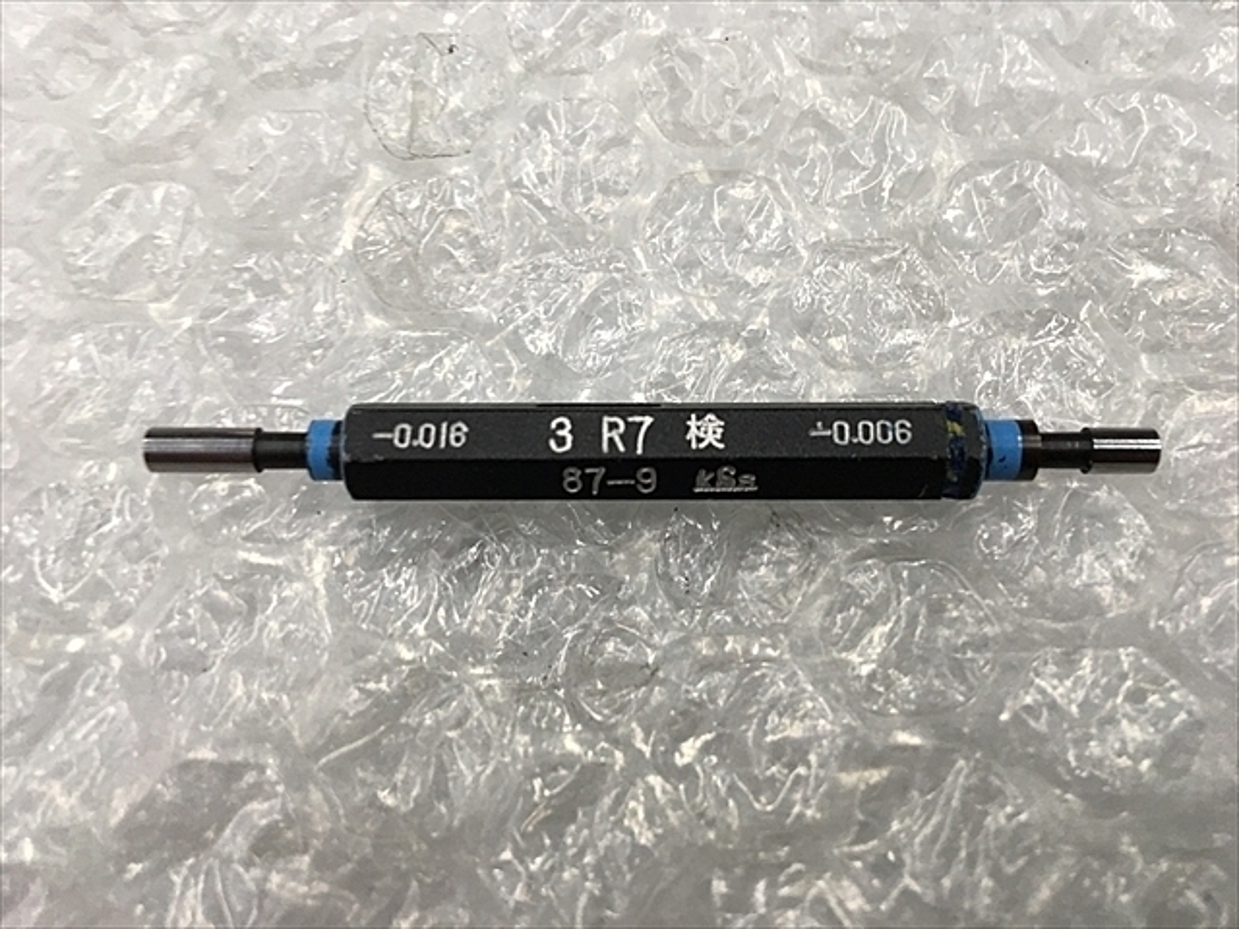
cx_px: 620
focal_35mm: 29
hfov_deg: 61.7
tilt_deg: -68.6
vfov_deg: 48.2
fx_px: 1038
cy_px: 464
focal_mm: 4.15
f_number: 2.2
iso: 40
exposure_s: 1/30
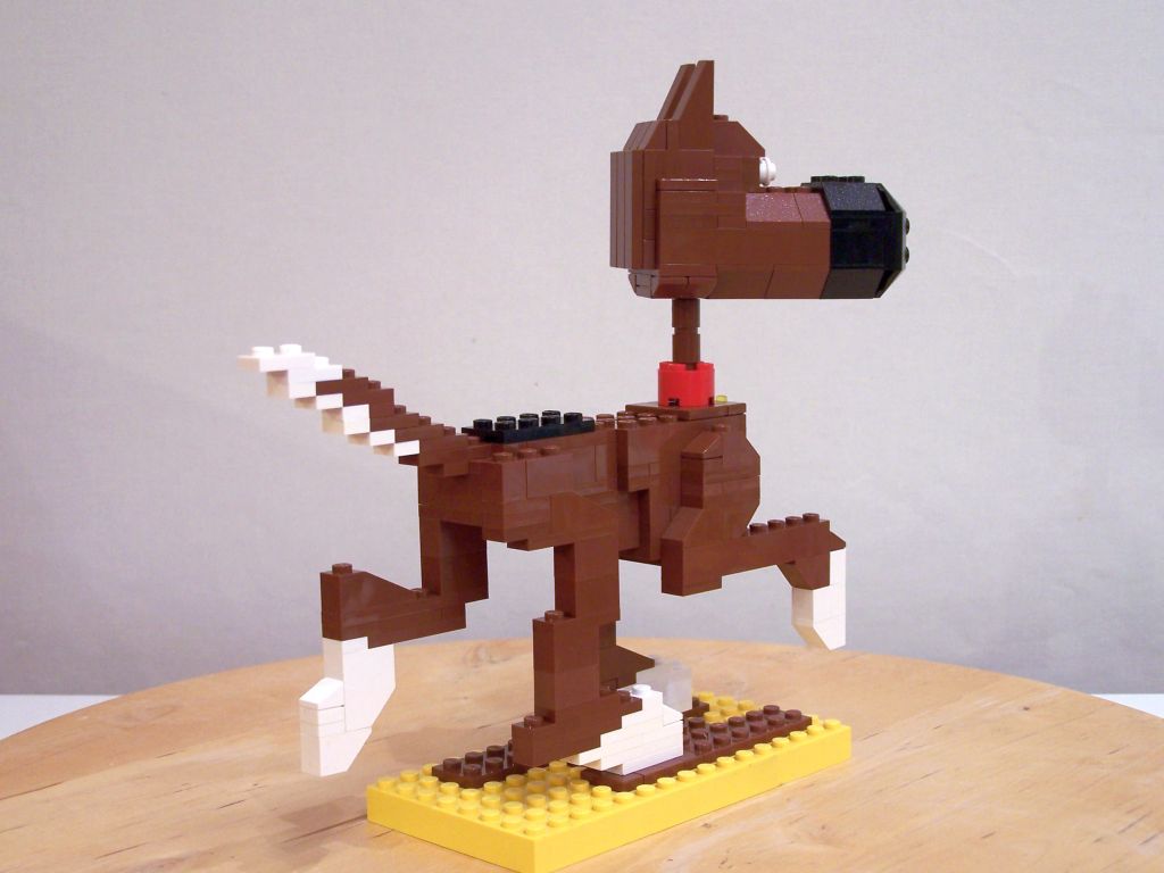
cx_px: 582
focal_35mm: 56
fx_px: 1883
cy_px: 436
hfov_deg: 34.3
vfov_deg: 26.1
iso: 80
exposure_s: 1/3
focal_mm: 9.3
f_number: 3.1
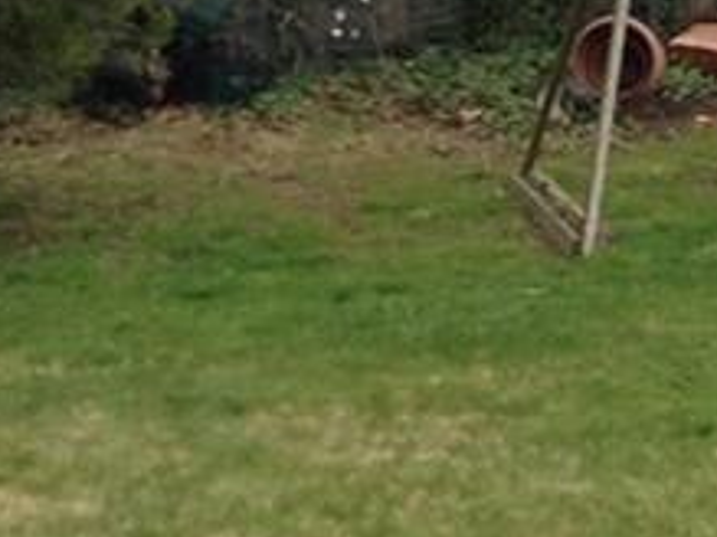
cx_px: 1136
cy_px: 174
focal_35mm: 154
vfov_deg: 9.6
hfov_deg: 12.1
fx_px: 3188
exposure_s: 1/60
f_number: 2.4
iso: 32
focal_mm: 3.3
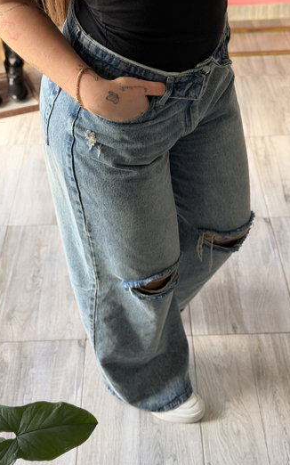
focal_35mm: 52
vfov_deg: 38.9
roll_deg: +3.8
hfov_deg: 24.9
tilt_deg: -40.3
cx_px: 144
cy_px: 234
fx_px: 658
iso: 100
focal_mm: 6.76
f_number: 1.78
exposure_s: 1/113
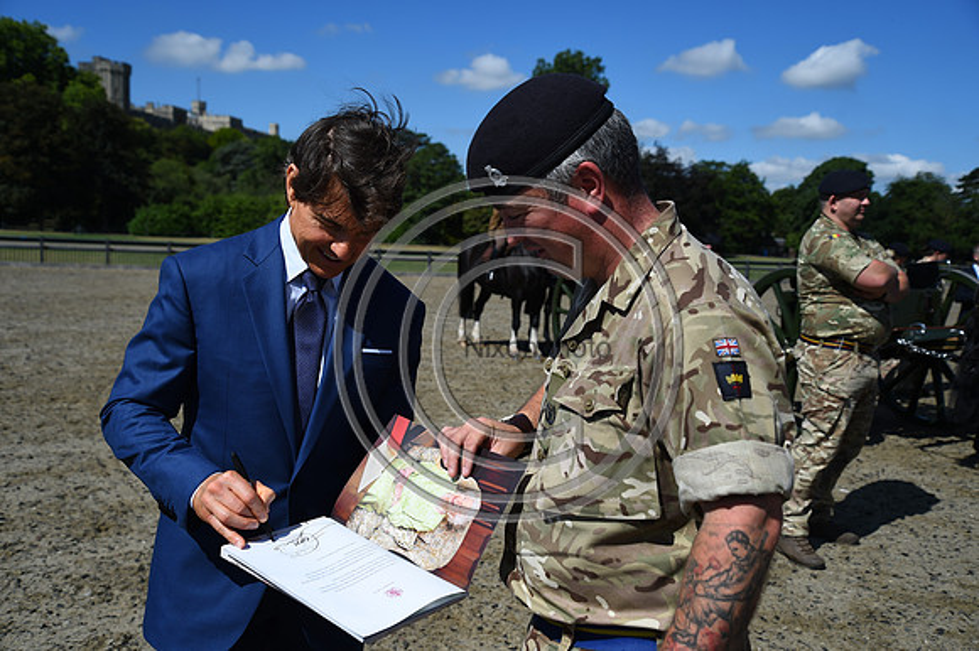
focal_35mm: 35
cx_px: 490
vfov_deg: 37.8
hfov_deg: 54.5
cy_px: 326
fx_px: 951
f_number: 5.6
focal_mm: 35
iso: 110
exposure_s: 1/1250
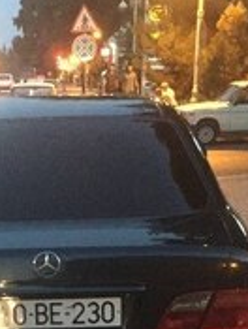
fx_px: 780
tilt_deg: -19.5
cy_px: 384
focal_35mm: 82
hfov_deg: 17.9
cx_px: 41
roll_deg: -0.2
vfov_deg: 22.2
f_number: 2.2
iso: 500
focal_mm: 4.15
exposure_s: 1/17
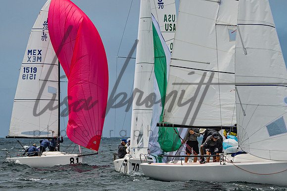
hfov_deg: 8.1
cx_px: 126
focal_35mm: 253
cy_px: 141
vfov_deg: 5.4
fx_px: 2020
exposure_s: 1/3200
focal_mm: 135
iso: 400
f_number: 6.3
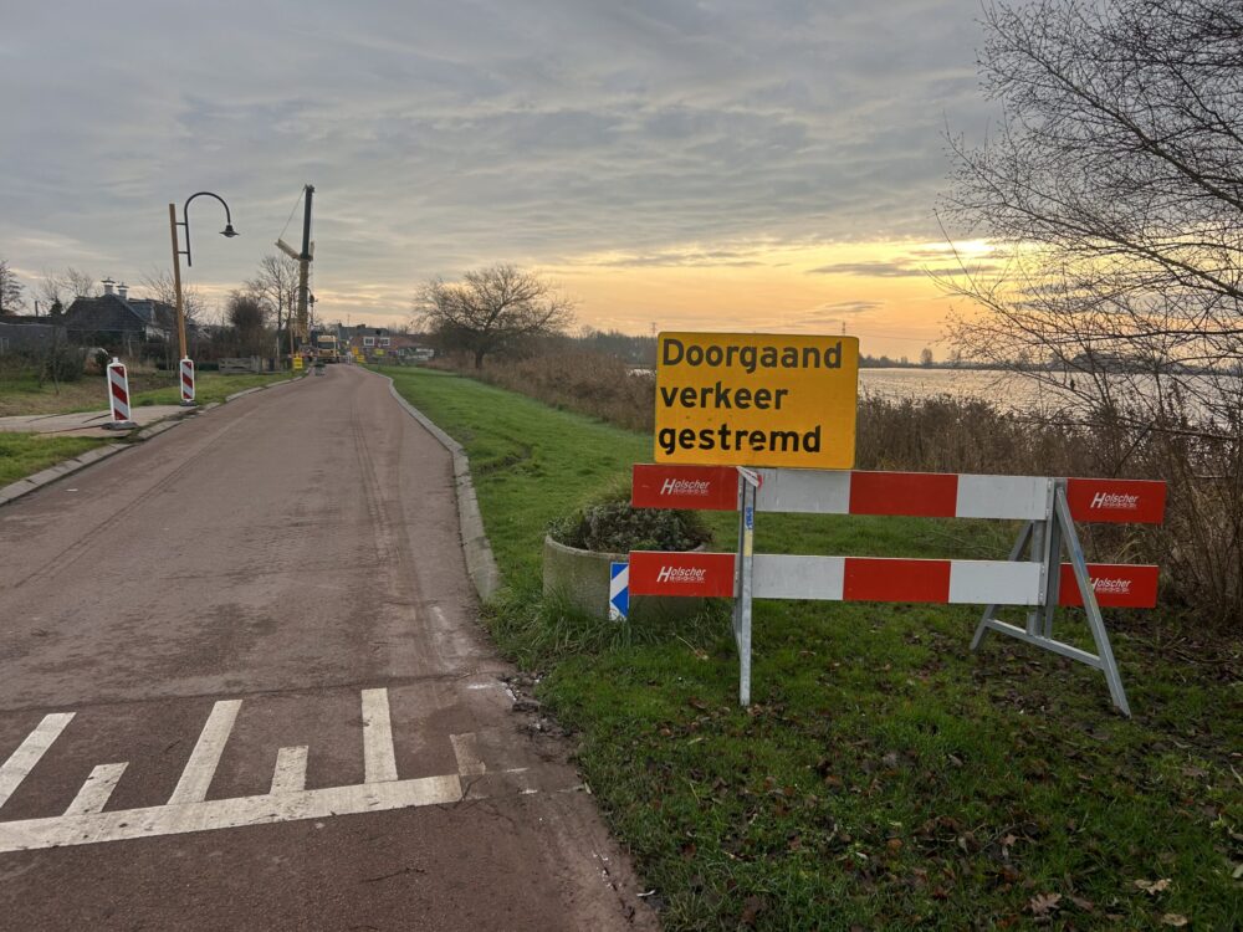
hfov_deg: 67.3
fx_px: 934
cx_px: 622
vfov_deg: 53.1
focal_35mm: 26
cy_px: 466
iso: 50
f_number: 1.5
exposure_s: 1/982
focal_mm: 5.7
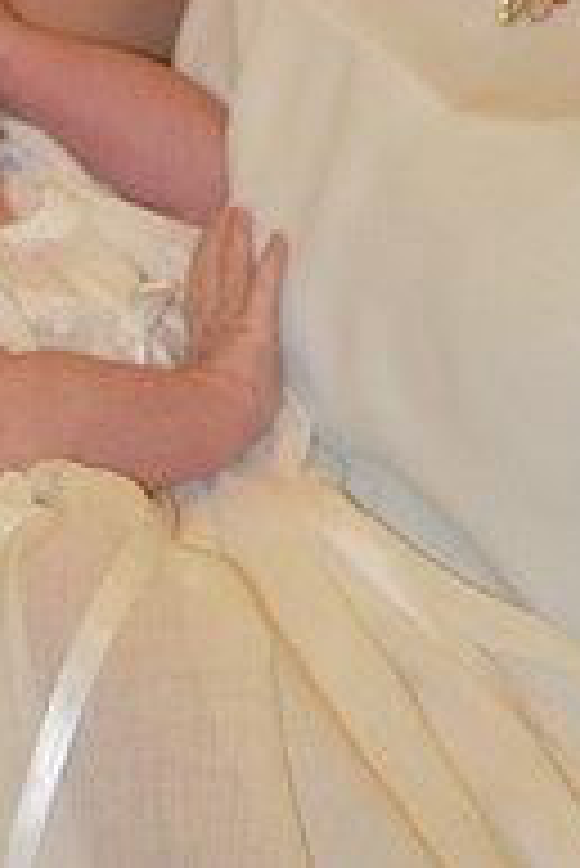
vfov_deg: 9.3
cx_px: 286
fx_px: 5210
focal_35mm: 216
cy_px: -432
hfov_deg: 6.4
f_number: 5.3
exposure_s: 1/100
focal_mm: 48
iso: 800
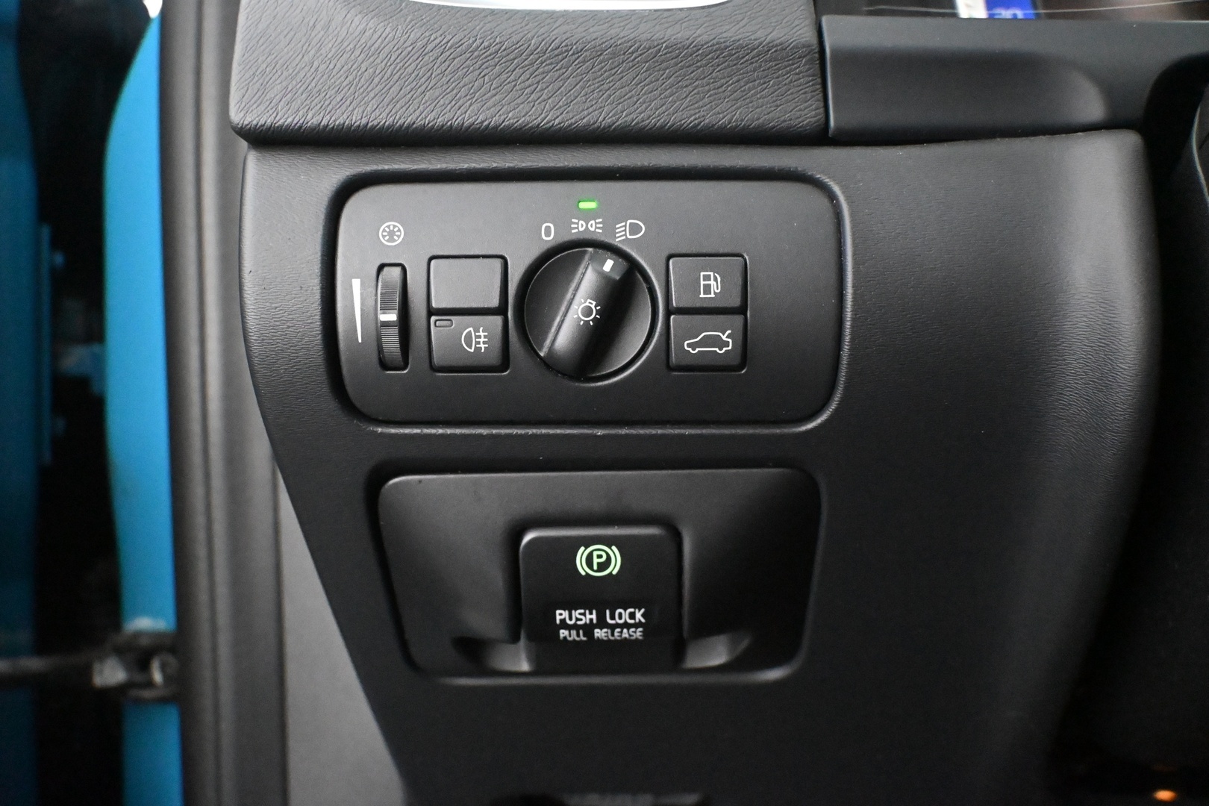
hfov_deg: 55.1
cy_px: 403
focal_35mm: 34
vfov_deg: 38.4
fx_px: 1159
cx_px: 604
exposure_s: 1/50
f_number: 4.2
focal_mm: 23
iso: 12800
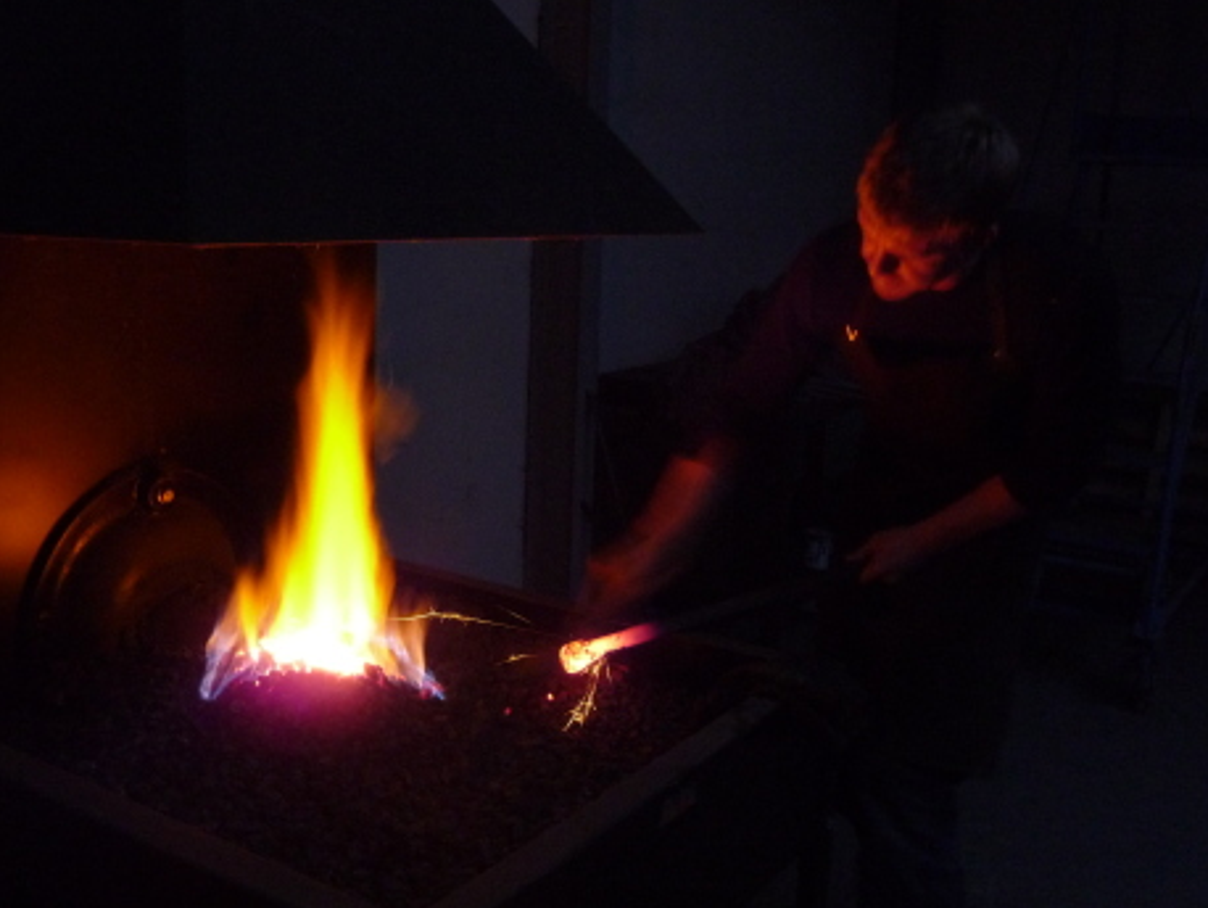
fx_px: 1327
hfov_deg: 48.9
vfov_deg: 37.8
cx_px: 586
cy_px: 467
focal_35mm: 38
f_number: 3.6
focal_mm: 5.6
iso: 400
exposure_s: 1/8
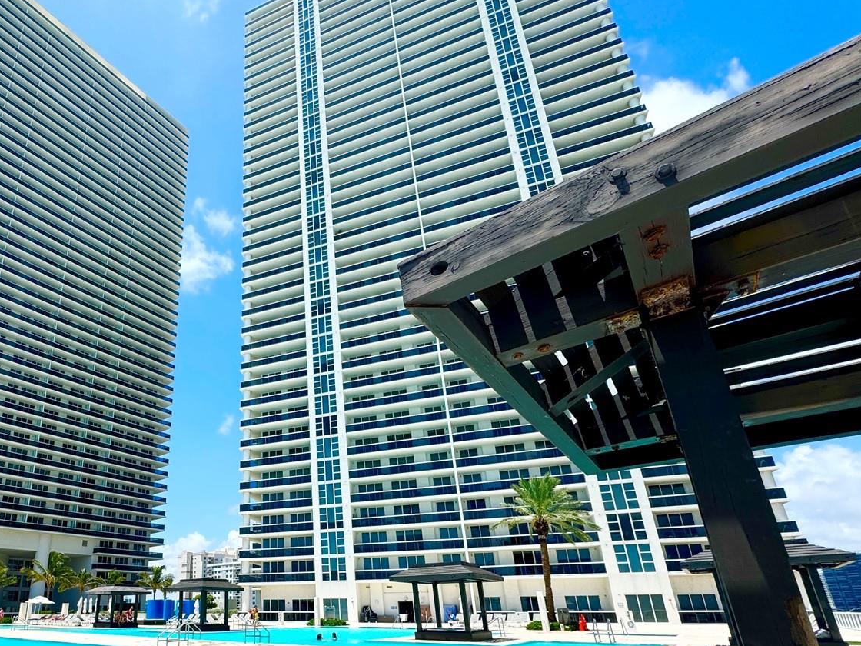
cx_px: 261
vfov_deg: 63.9
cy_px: 441
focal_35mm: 20
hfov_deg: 78.0
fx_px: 497
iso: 50
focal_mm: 2.22
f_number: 2.2
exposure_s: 1/2415
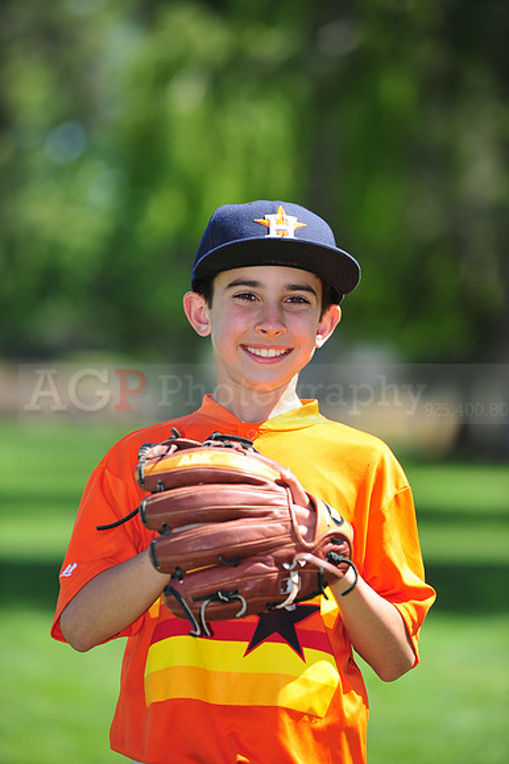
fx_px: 4246
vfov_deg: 10.3
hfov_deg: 6.9
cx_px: 254
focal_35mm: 200
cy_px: 382
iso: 200
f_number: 4.5
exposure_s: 1/800
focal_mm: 200
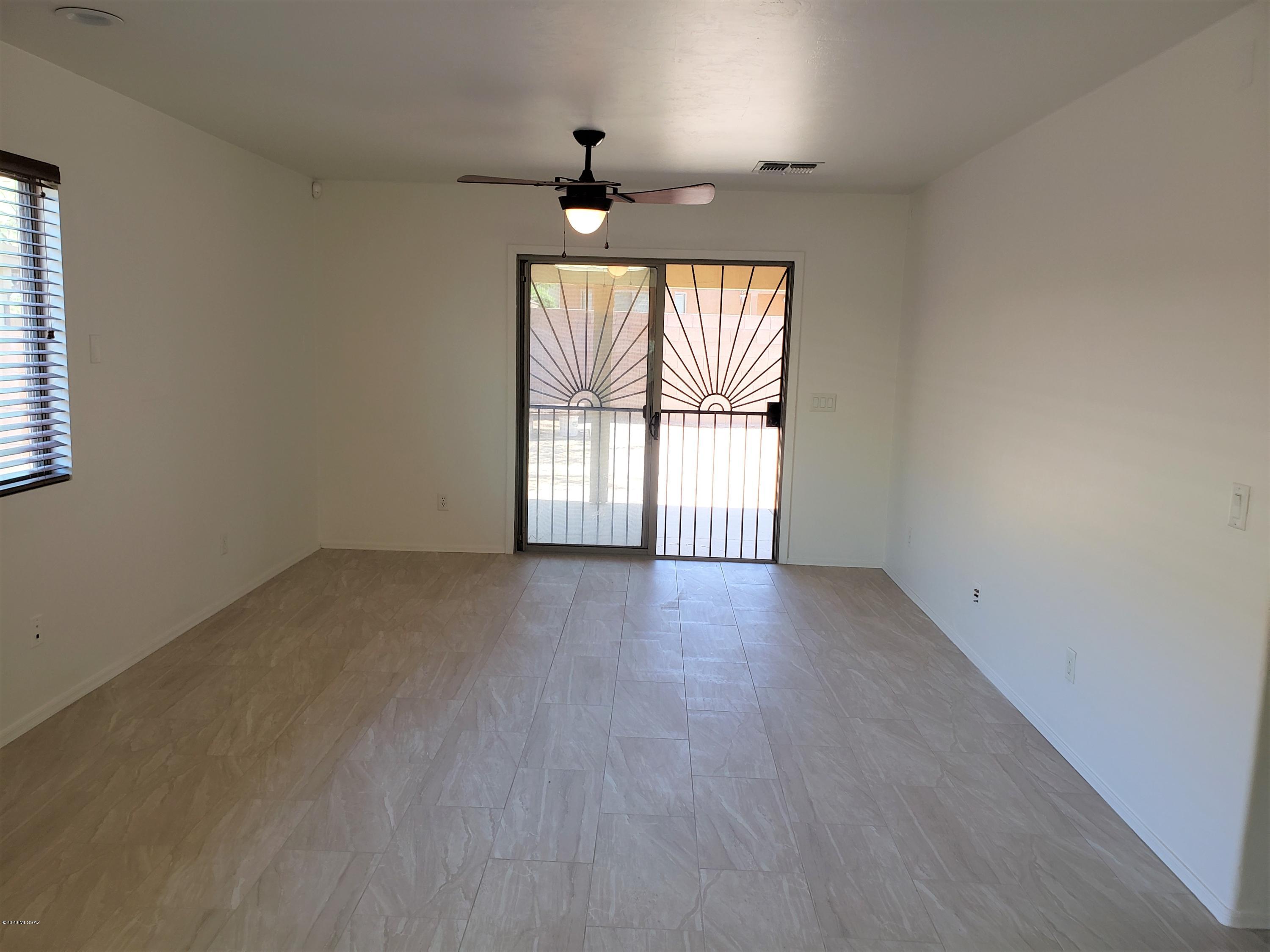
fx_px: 954
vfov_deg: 53.1
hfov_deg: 67.3
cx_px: 635
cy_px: 476
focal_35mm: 26
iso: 125
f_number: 2.4
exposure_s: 1/60
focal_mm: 4.3
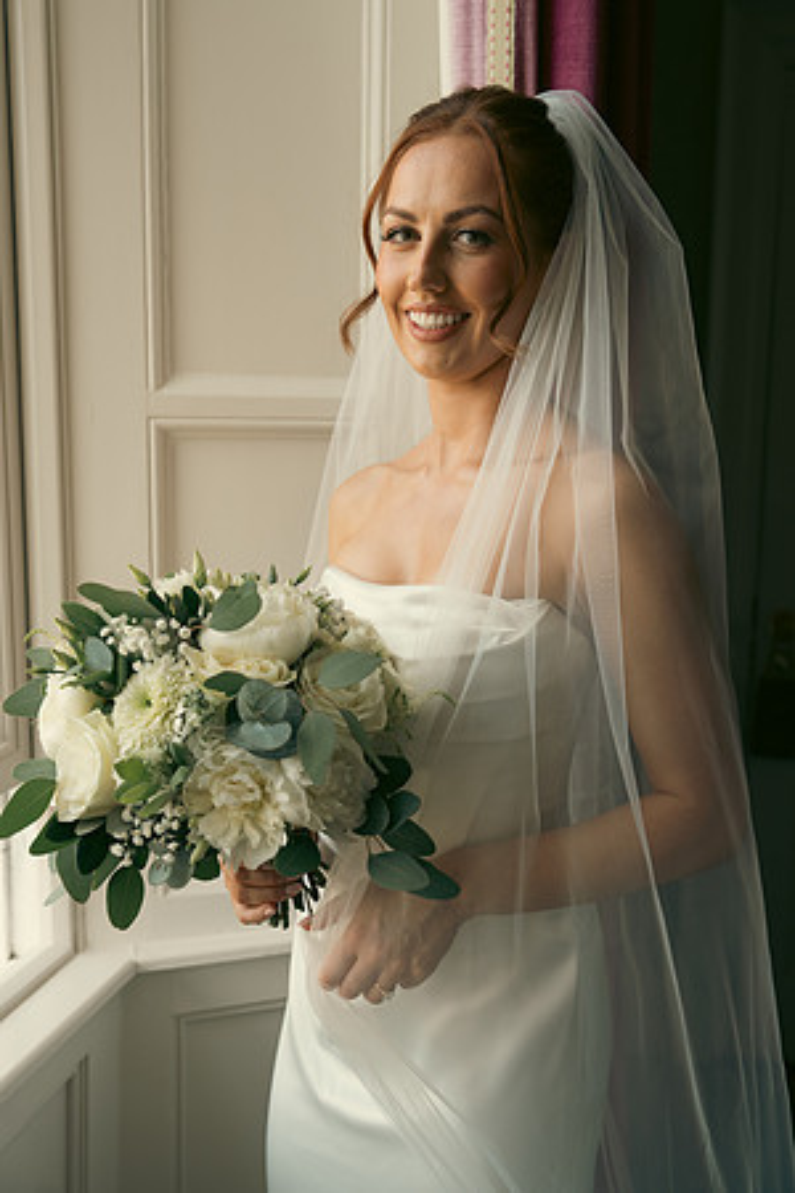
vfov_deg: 55.8
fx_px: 1126
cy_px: 596
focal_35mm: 34
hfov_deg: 38.9
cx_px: 398
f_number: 4
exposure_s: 1/160
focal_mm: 34
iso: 125
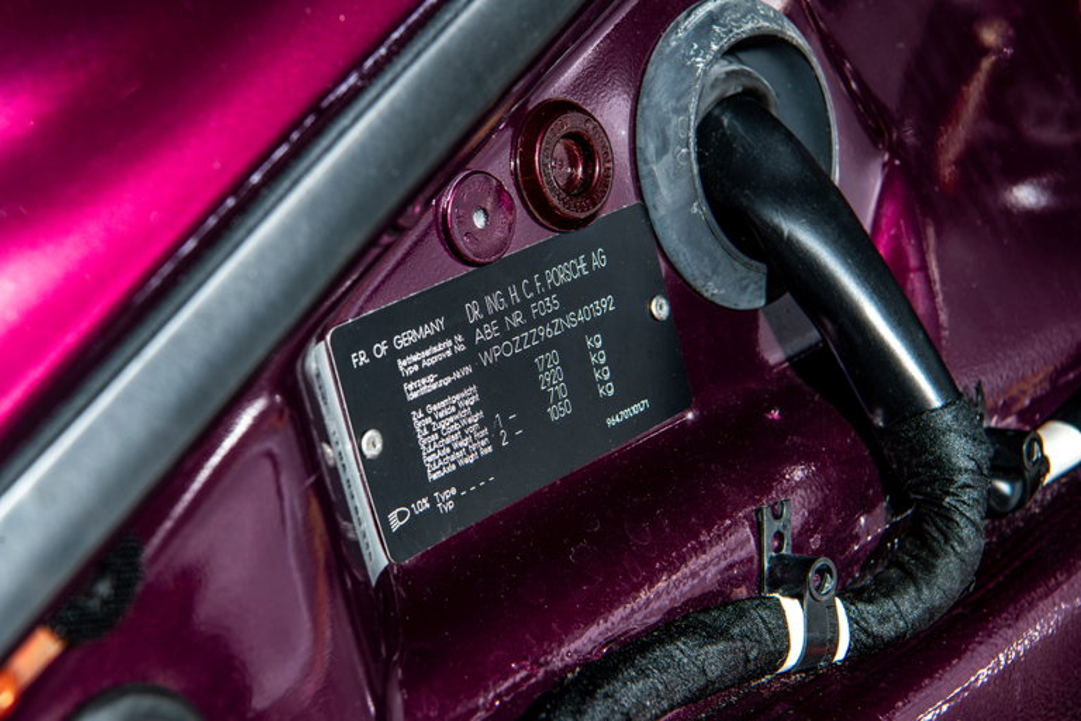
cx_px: 540
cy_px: 360
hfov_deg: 28.8
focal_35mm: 70
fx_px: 2102
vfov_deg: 19.5
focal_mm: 70
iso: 160
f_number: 10
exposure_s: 1/100
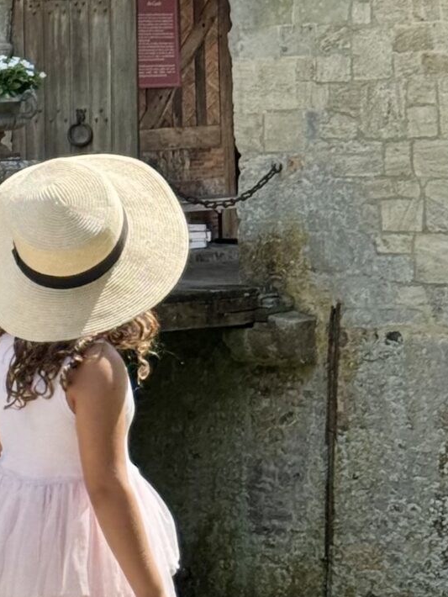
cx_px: -299
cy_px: 144
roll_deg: +1.2
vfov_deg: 11.4
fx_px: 2983
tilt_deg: -0.8
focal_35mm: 173
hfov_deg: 8.3
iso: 64
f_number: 1.78
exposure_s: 1/1560
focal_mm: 6.76
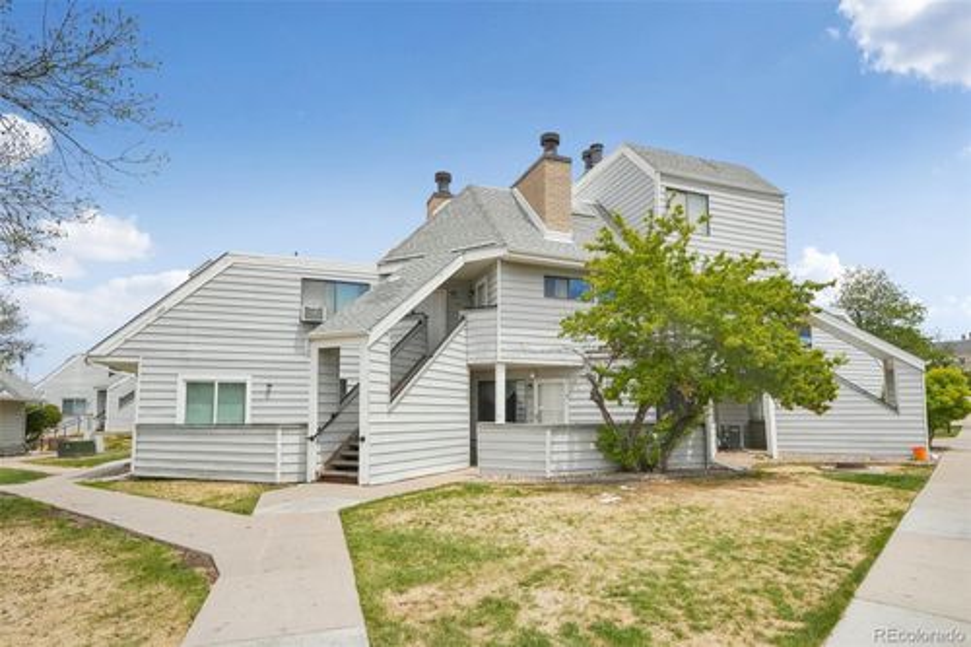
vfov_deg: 64.8
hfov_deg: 87.2
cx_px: 486
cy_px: 324
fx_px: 510
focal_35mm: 19
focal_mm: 12.6
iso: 800
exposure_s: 1/4000
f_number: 8
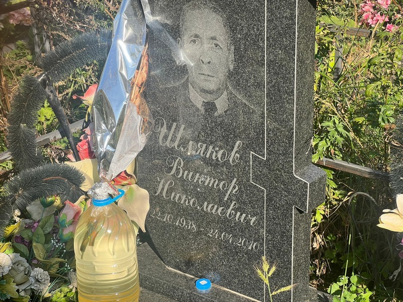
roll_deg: +2.2
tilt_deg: -24.8
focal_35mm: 77
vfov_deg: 19.1
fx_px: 896
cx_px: 202
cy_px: 151
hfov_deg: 25.3
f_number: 2.8
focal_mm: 9
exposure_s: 1/324
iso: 32
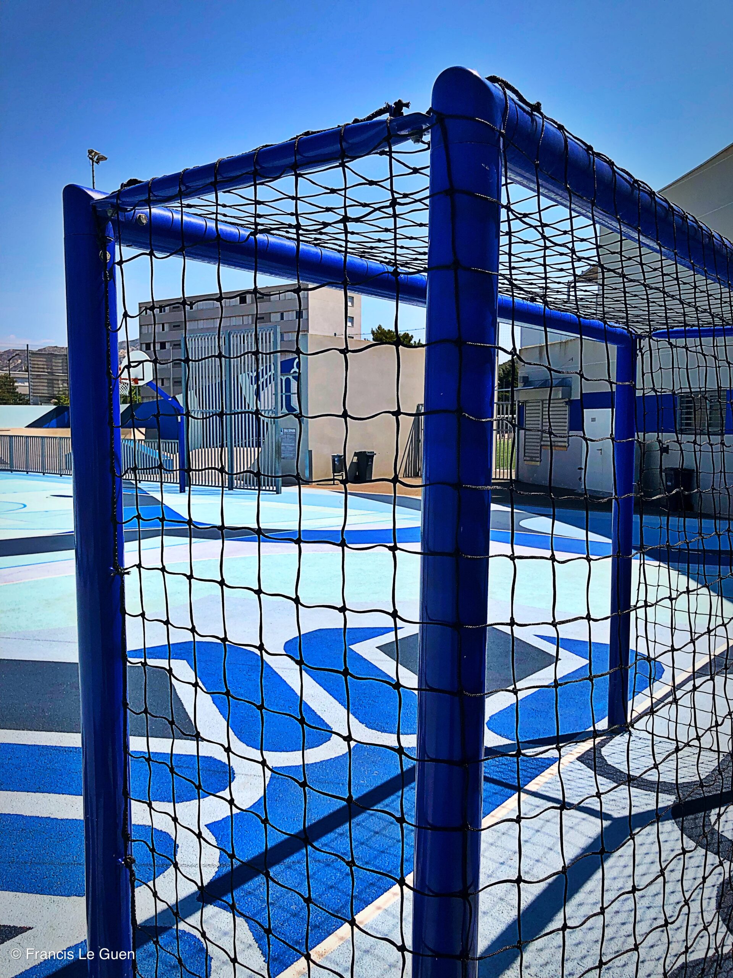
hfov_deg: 49.7
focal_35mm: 28
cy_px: 489
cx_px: 366
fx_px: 791
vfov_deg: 63.4
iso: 20
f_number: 1.8
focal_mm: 3.99
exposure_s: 1/3003
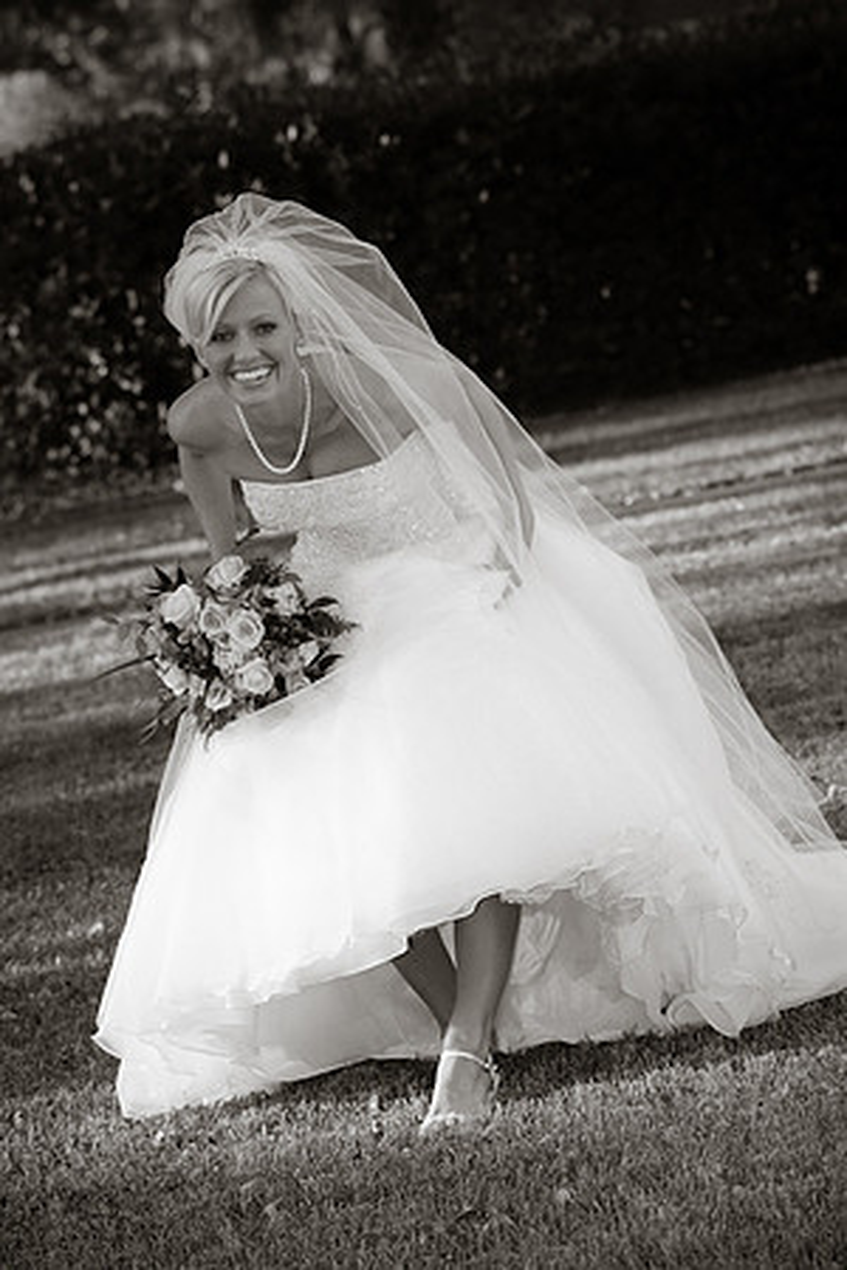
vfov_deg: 12.5
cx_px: 424
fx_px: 5823
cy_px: 635
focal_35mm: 165
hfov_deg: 8.3
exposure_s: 1/125
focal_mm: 110
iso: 200
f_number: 5.6
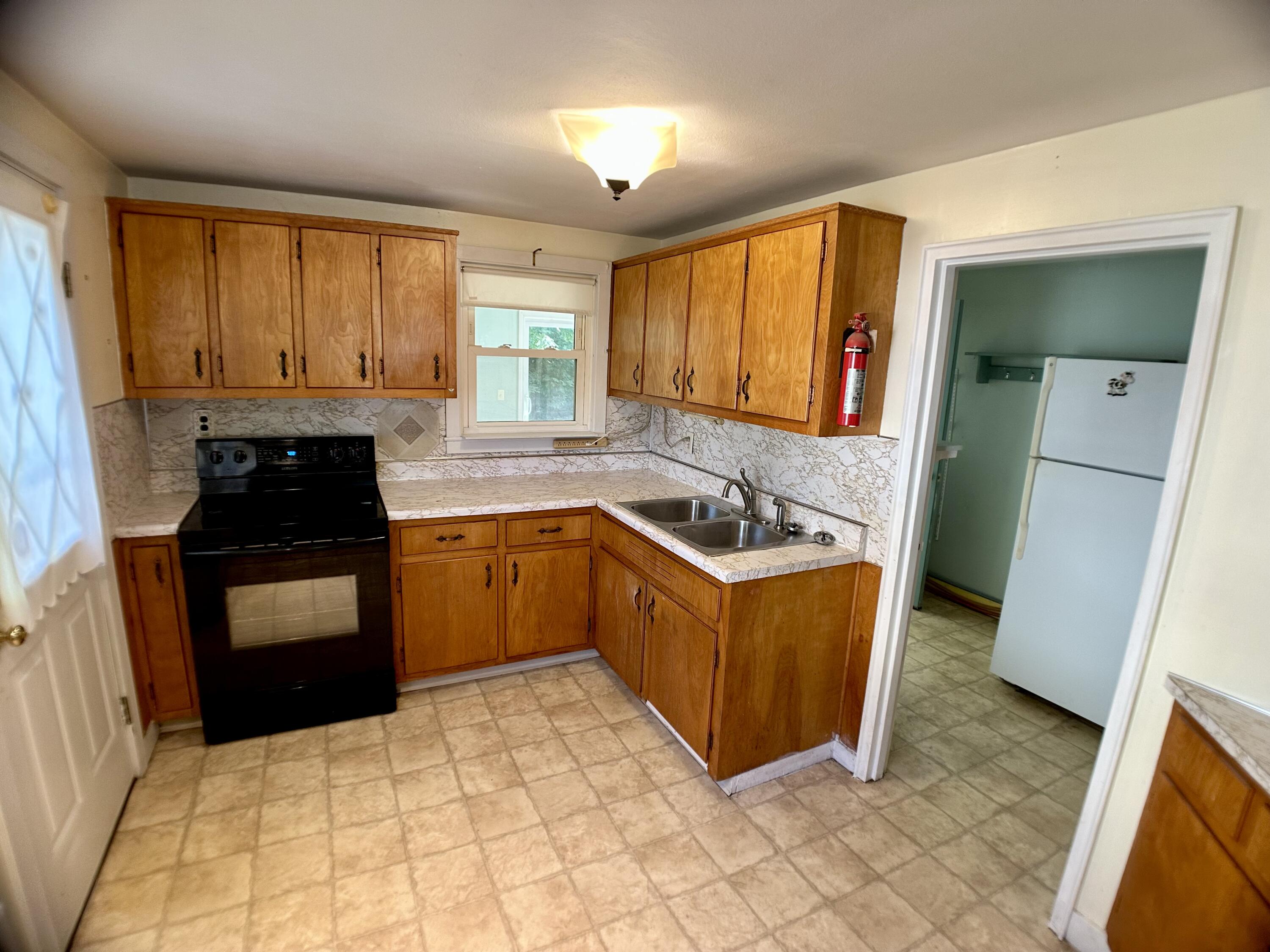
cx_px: 635
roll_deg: -2.4
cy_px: 476
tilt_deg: -12.1
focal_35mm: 24
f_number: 1.78
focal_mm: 6.86
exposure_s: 1/60
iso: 160
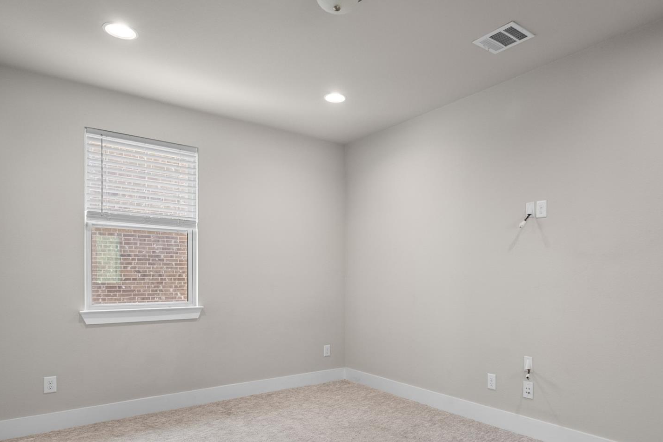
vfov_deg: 54.0
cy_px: 295
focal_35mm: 23
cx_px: 378
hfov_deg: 75.7
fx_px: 424
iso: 800
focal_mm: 16
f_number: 7.1
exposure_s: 1/3
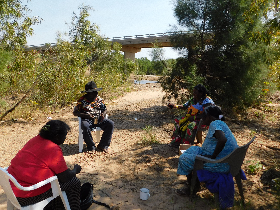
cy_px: 105
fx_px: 243
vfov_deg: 46.8
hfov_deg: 60.0
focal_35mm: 30
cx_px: 140
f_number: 3.2
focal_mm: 5.3
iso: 125
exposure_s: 1/1000
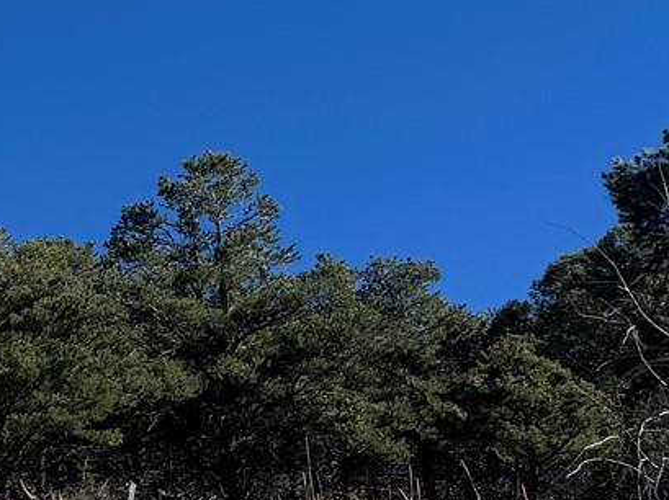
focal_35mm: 94
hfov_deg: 17.0
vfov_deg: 15.5
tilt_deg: +19.4
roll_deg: -3.7
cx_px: -559
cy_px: 469
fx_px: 1815
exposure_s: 1/4049
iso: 80
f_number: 1.78
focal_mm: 6.76
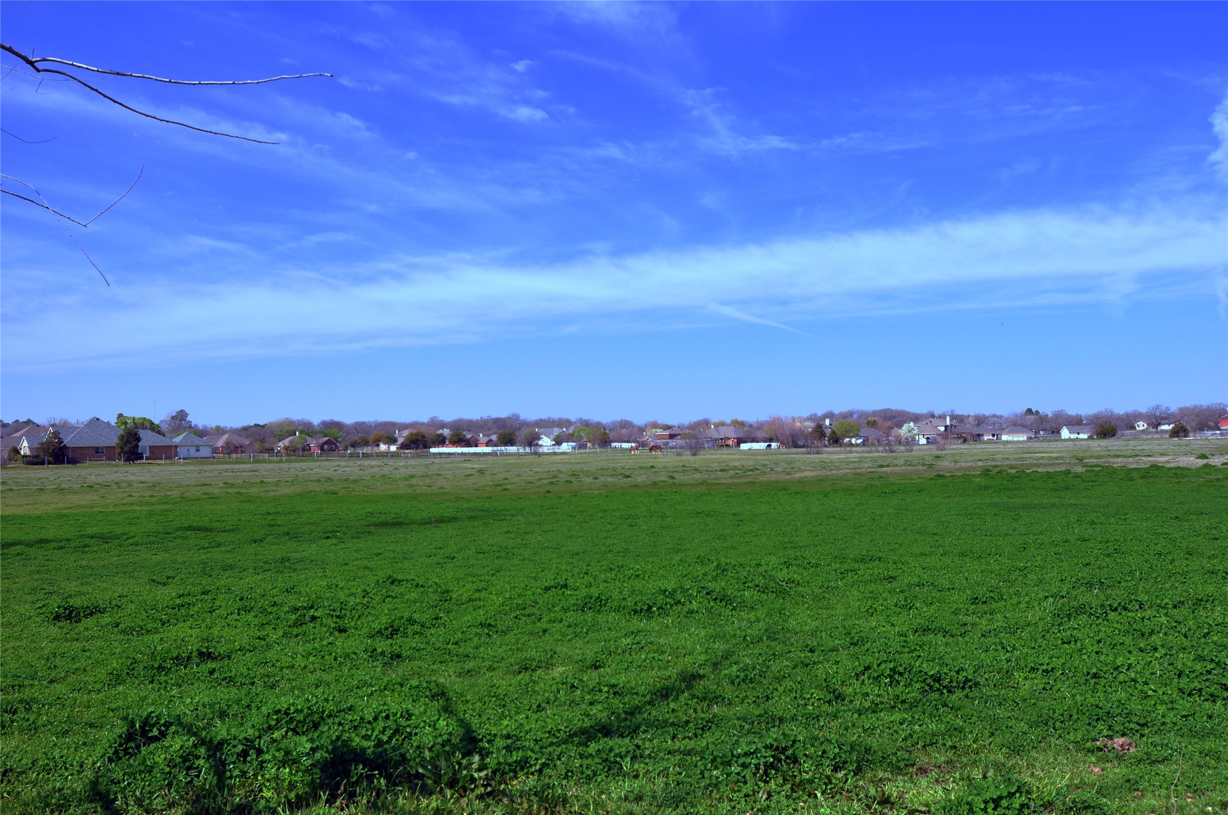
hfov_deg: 53.2
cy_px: 408
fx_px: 1226
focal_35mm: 36
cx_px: 614
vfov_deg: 36.8
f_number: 7.1
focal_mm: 24
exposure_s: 1/200
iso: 200
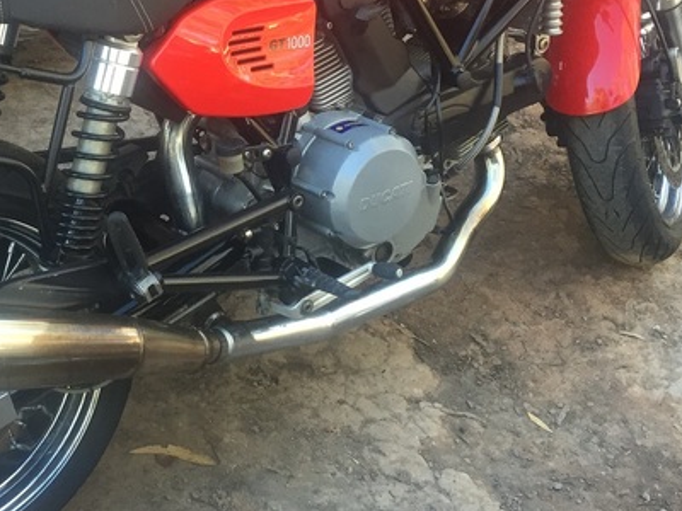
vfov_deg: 25.0
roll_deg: -0.3
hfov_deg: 32.3
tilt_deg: -31.8
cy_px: 152
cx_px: 136
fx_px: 1143
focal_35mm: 58
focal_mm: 4.15
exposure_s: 1/30
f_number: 2.2
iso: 32
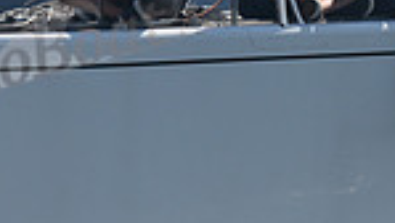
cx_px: 376
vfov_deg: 1.8
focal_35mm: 675
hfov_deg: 3.2
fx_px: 7074
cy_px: 155
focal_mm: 165
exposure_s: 1/1250
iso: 250
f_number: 5.6
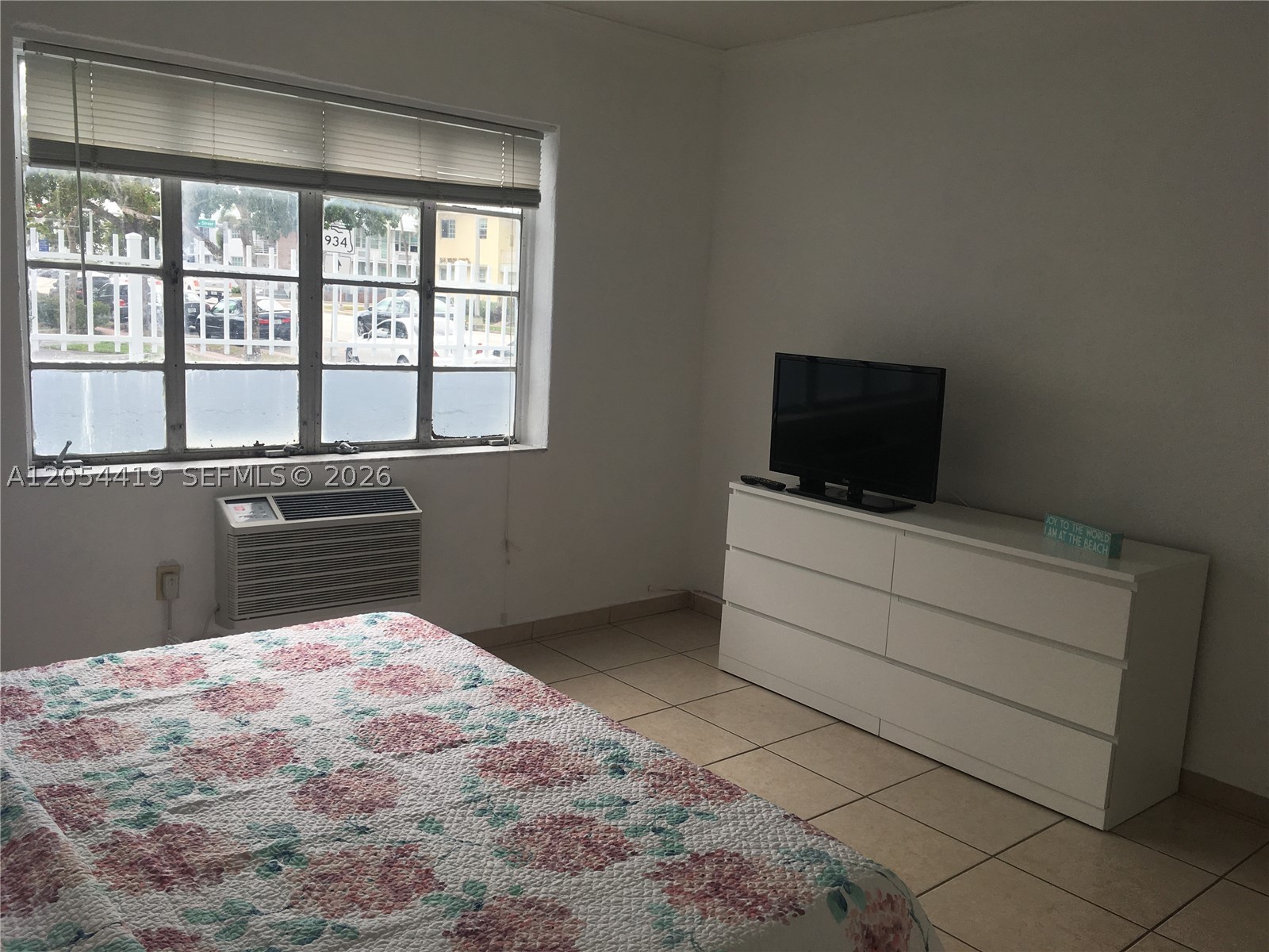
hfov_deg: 61.7
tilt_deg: -9.0
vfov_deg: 48.2
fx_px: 1063
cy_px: 476
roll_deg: -3.2
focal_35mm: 29
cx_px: 634
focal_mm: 4.15
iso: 25
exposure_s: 1/469
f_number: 2.2
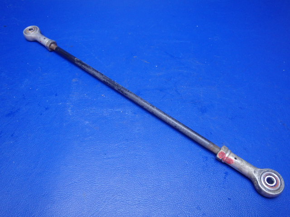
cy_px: 108
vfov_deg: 49.7
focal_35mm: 28
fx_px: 235
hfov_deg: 63.4
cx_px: 145
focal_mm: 5
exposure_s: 1/30
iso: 320
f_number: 3.9
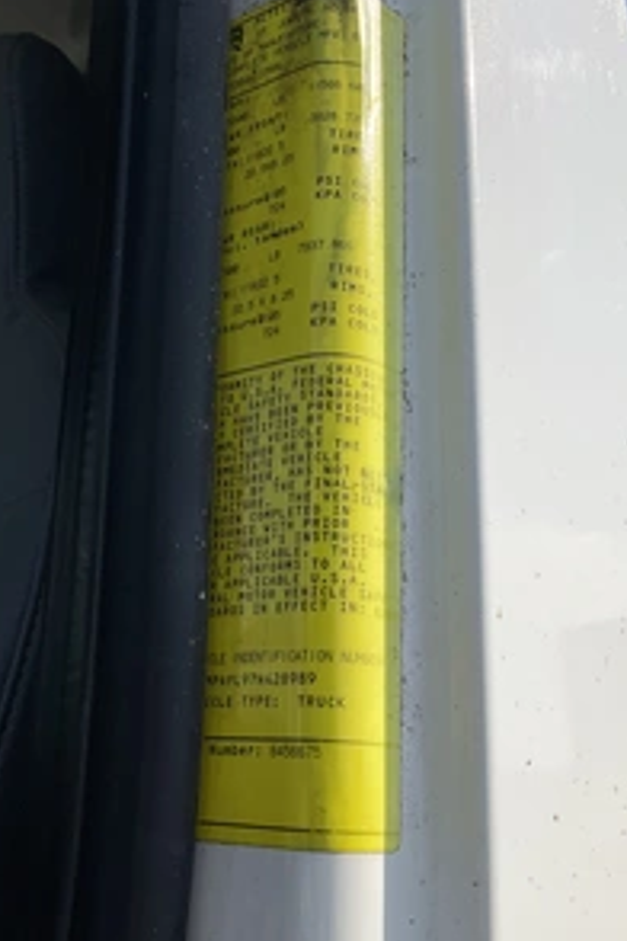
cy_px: 474
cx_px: 285
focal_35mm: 41
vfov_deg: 47.4
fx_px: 1071
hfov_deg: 32.6
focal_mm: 3
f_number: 1.8
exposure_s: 1/3125
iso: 25
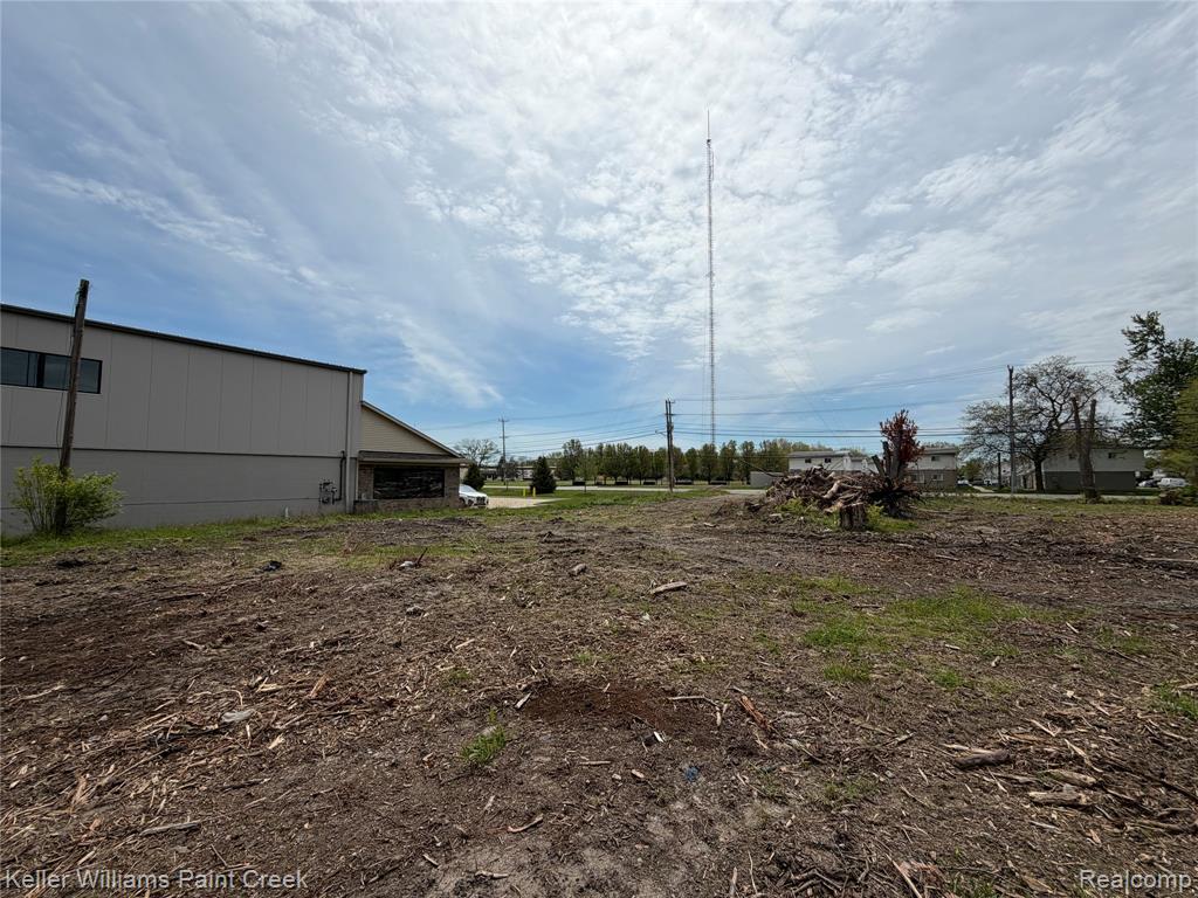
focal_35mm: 14
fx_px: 485
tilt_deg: +4.3
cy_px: 449
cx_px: 599
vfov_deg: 85.7
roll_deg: +1.8
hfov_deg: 102.1
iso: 20
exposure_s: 1/2165
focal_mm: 2.22
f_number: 2.2
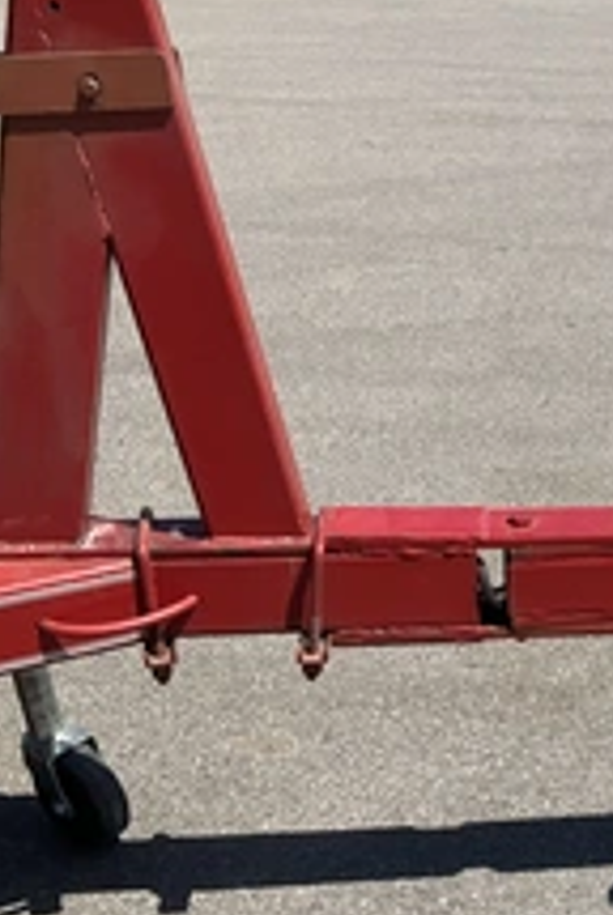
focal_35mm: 56
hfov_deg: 22.4
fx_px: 1426
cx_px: 736
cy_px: 523
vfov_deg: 35.5
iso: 25
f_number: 1.8
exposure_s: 1/2227
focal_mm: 3
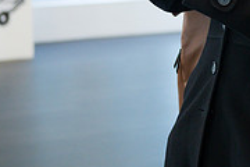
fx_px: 1250
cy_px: -67
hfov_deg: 11.4
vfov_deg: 7.5
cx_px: 160
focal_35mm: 180
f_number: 3.5
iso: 2500
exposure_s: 1/500
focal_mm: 56
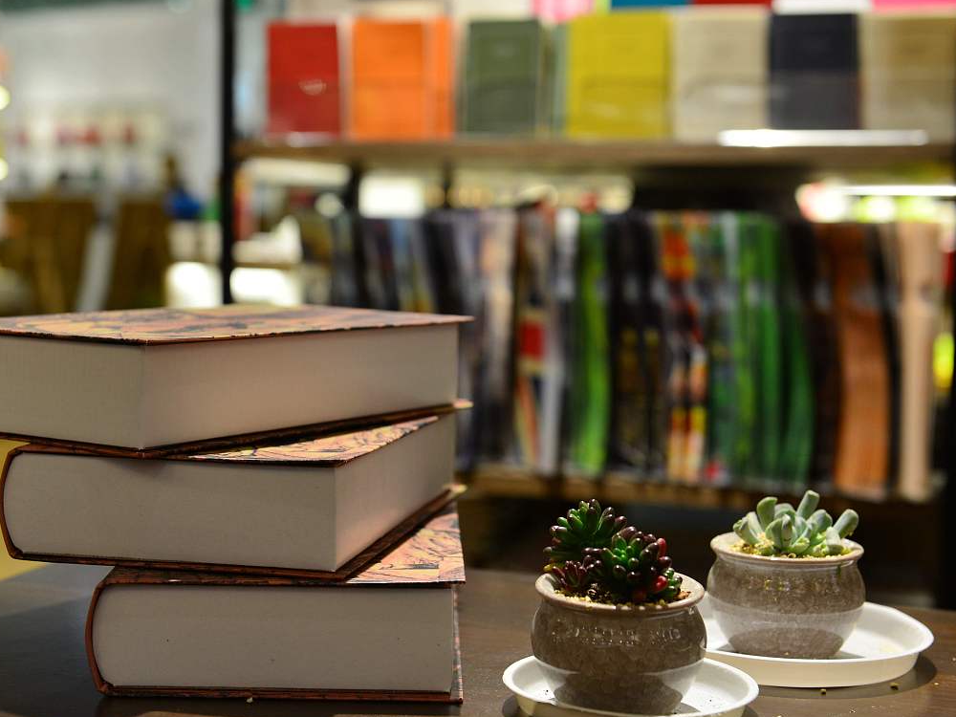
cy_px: 361
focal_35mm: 60
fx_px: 1657
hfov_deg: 32.2
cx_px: 436
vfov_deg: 24.4
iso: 800
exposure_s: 1/100
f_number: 4.5
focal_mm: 52
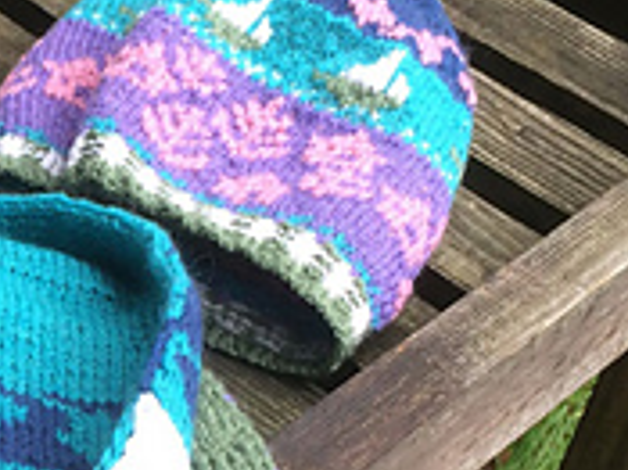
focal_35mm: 106
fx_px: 1922
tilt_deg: -48.2
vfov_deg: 13.8
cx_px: -61
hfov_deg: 17.9
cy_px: 452
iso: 50
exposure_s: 1/60
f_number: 2.2
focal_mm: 4.15
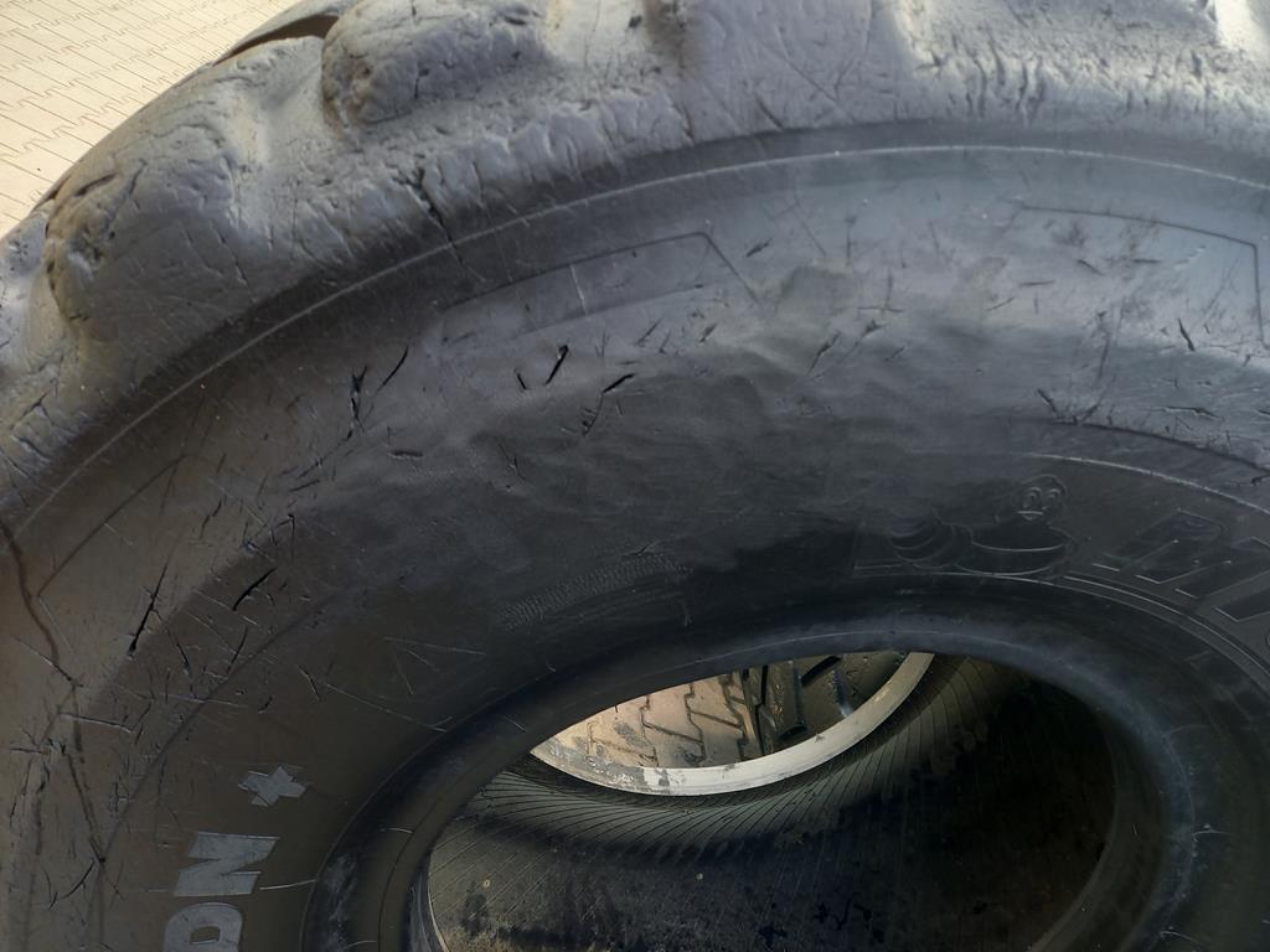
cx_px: 635
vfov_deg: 54.9
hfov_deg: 69.4
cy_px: 476
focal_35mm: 25
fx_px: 917
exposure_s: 1/100
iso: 100
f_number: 1.8
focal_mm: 4.65
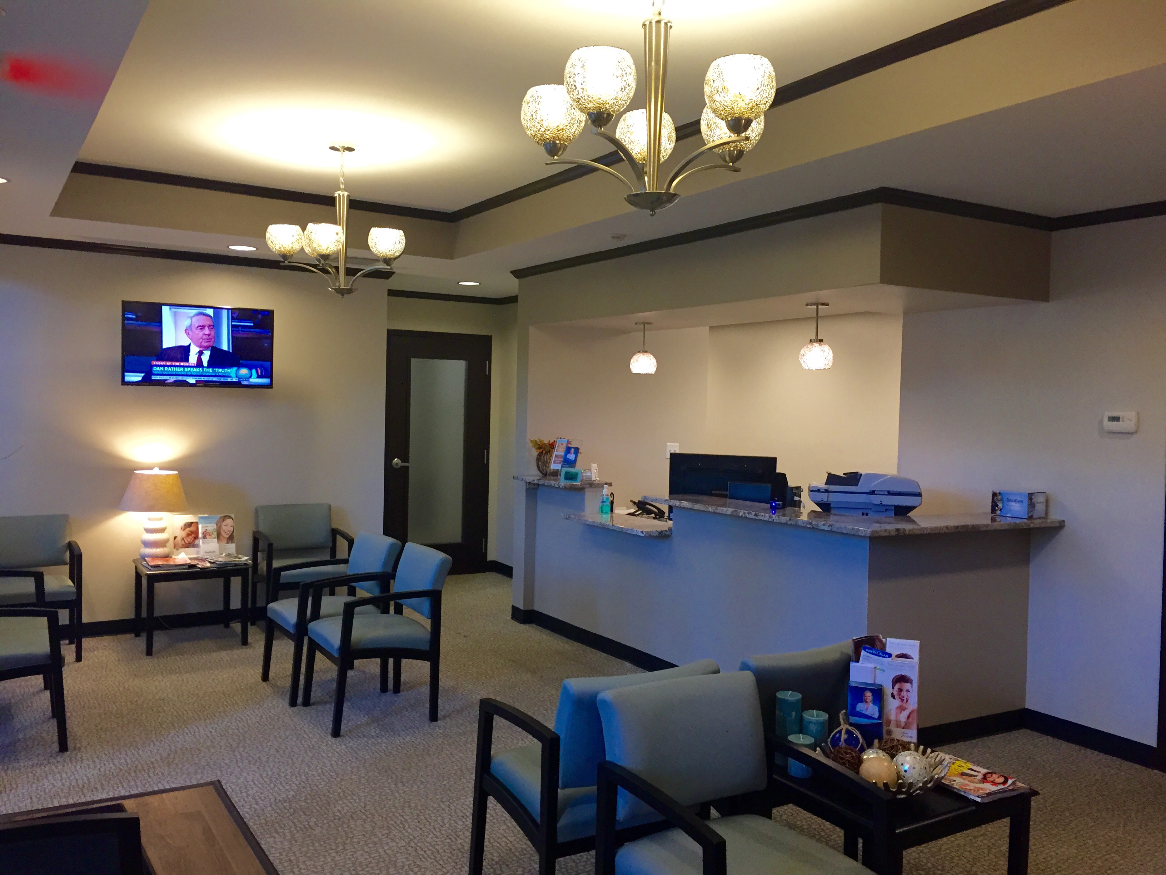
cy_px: 438
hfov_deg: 61.7
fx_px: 977
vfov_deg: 48.2
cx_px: 583
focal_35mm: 29
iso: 50
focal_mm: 4.15
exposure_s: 1/30
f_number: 2.2
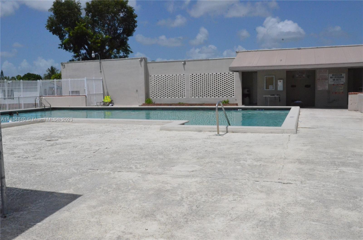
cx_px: 182
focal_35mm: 36
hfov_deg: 53.2
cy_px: 120
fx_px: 362
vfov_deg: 36.7
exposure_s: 1/3200
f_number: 22
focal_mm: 24
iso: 5000
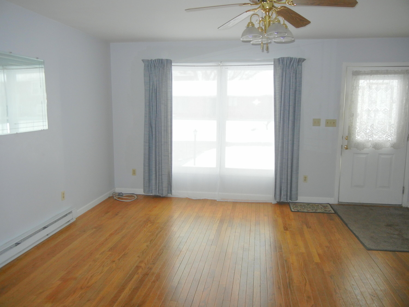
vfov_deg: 46.8
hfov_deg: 60.0
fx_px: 354
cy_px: 154
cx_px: 204
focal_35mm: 30
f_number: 3.5
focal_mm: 5.4
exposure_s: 1/188
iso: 160
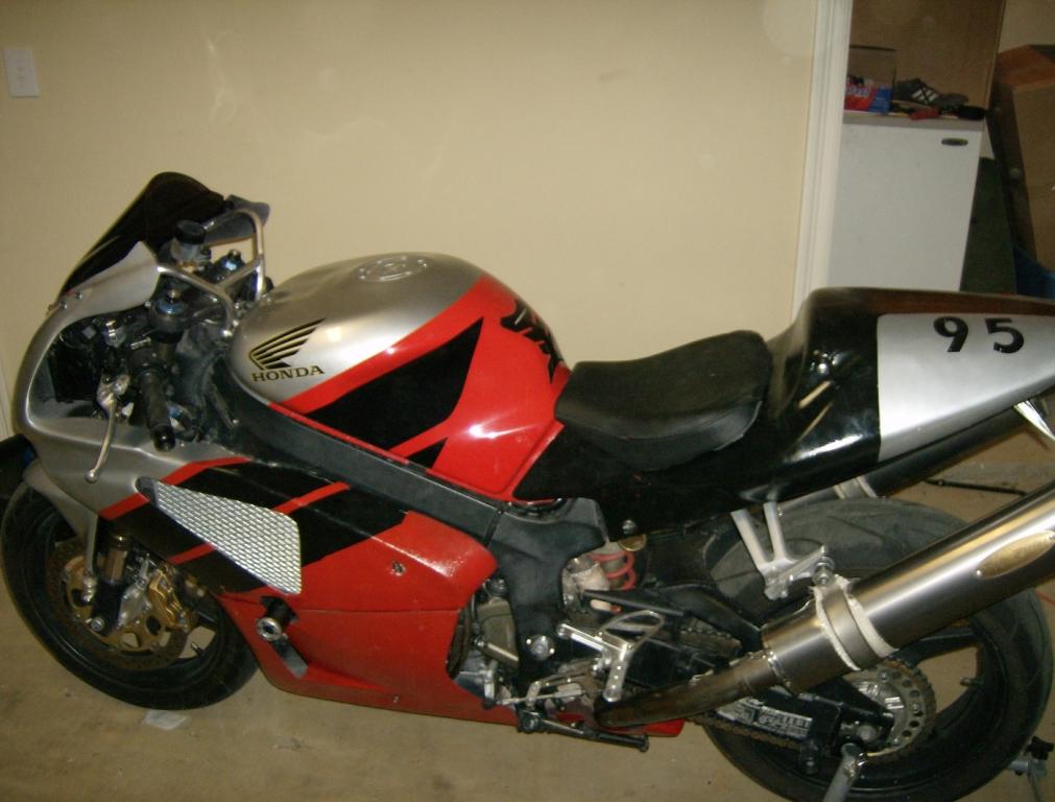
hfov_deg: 51.1
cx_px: 528
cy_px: 401
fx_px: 1102
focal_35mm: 36
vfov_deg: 40.0
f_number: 2.8
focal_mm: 6
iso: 200
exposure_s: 1/60
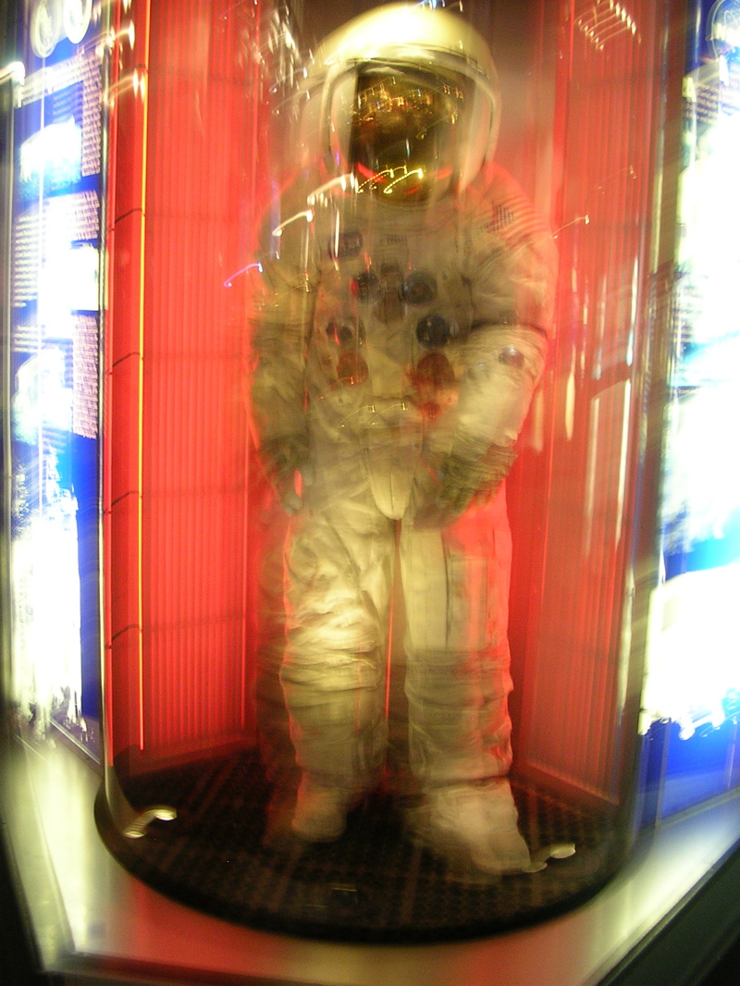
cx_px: 370
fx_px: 1083
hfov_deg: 37.7
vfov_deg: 49.0
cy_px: 493
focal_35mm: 38
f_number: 2.8
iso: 100
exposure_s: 1/2.2
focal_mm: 5.8
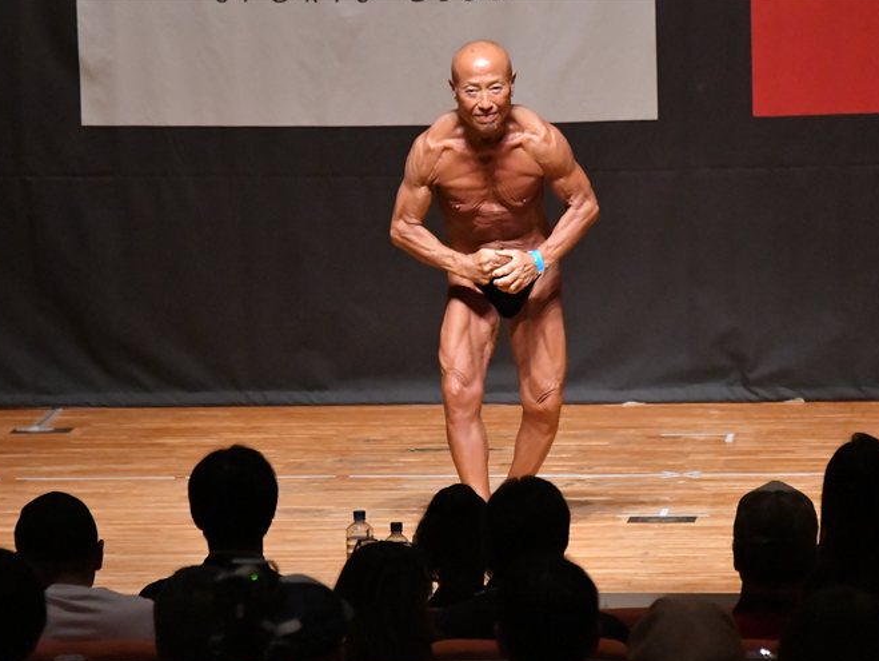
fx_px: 7749
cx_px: 391
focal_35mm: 305
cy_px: 338
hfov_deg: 6.5
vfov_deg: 4.9
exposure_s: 1/400
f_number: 5.6
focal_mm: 180
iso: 12800
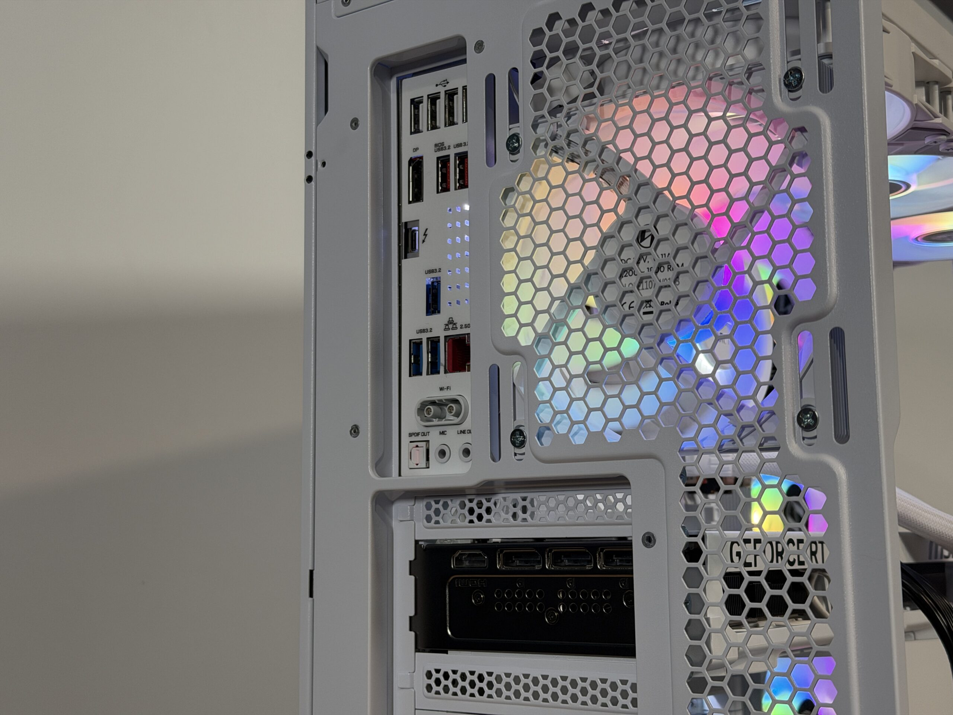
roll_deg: +0.1
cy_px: 358
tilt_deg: +6.8
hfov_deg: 39.7
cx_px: 476
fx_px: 1321
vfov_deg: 30.3
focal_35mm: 48
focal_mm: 6.76
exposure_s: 1/120
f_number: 1.78
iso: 80
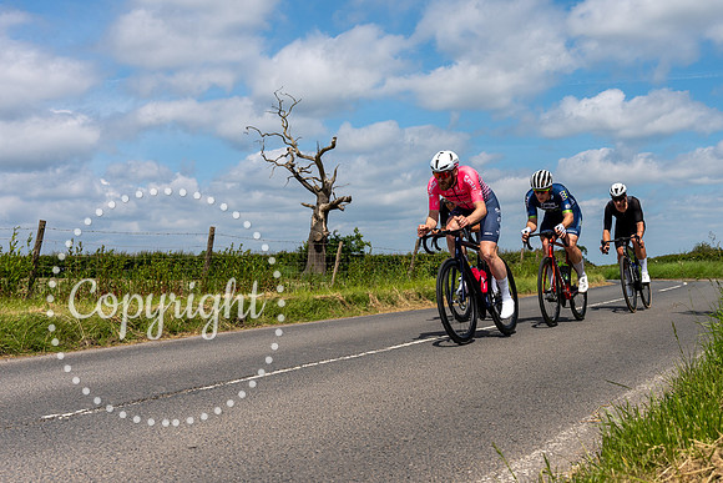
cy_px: 235
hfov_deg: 39.4
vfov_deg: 27.0
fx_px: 1004
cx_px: 446
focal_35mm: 50
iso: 100
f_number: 6.3
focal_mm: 35
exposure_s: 1/1250
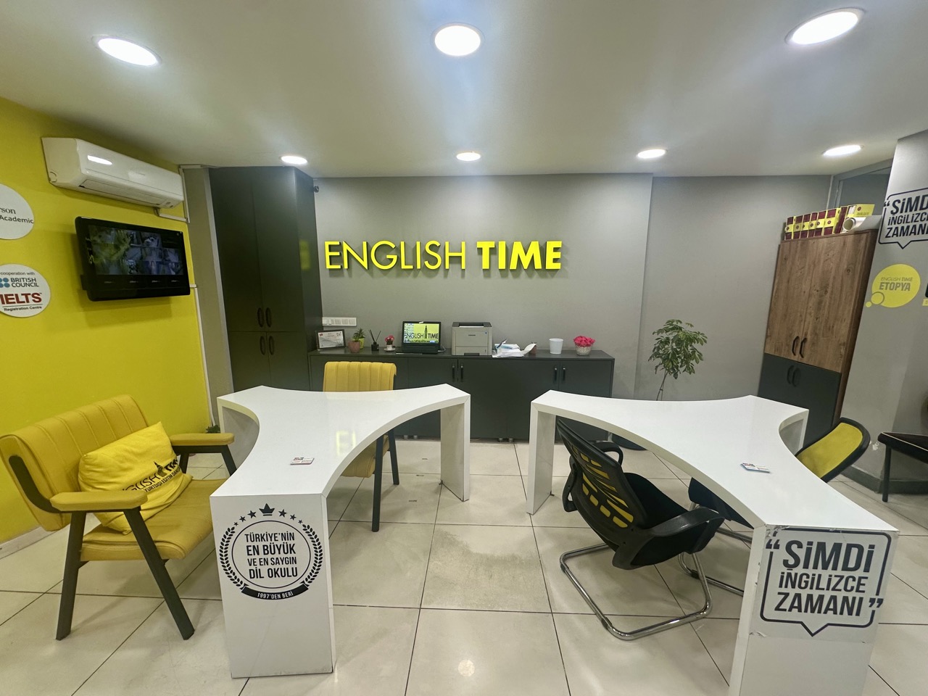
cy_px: 348
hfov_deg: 102.1
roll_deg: +0.0
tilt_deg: -10.7
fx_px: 375
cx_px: 464
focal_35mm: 14
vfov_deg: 85.7
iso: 125
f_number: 2.2
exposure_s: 1/100
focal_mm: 2.22
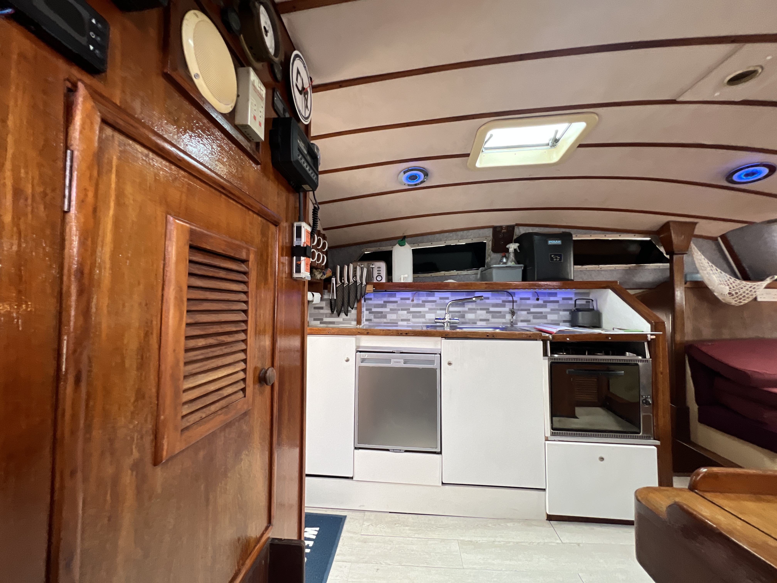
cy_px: 292
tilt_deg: +3.0
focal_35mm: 13
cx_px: 388
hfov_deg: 106.2
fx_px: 292
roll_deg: +1.1
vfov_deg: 89.9
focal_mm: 1.57
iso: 200
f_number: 1.8
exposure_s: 1/99
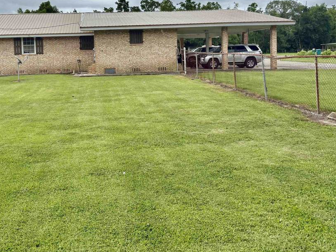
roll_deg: +2.1
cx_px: 125
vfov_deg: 34.5
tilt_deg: -0.7
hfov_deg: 45.4
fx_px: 398
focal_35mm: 41
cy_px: 67
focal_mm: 5.96
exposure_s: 1/1706
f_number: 1.6
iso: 50
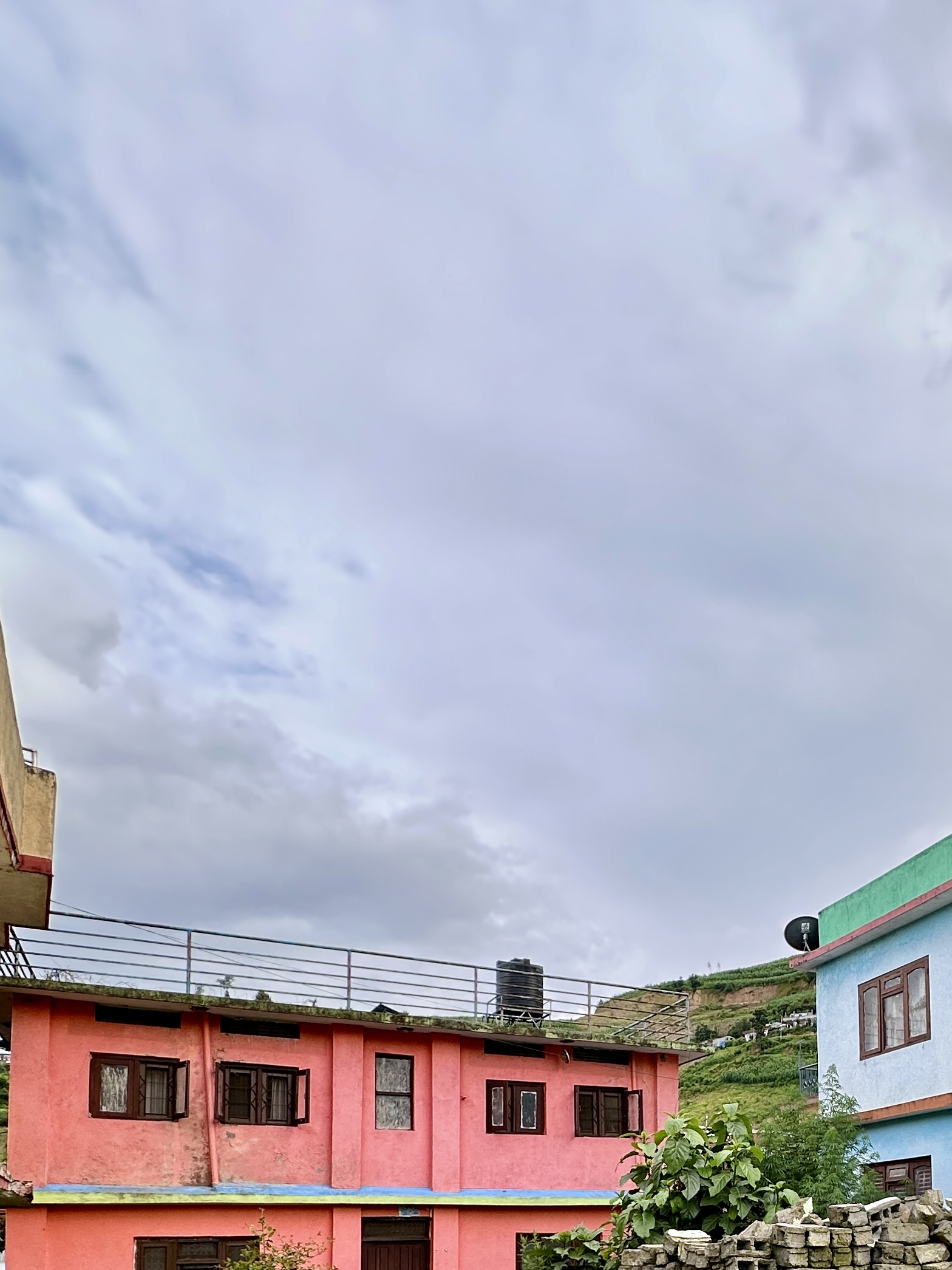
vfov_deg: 55.4
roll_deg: +0.6
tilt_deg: +3.8
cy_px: 1174
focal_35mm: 27
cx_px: 783
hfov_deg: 48.0
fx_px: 990
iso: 64
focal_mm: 2.22
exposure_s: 1/99
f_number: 2.2
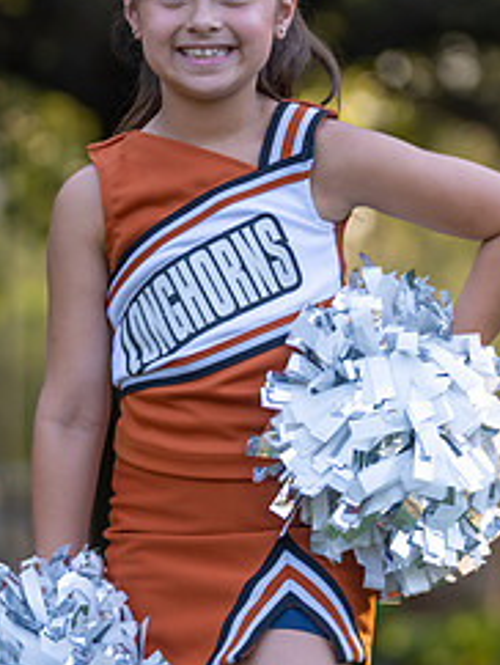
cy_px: 316
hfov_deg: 5.3
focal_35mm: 282
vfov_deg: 7.0
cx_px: 268
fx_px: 5421
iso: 200
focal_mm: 105
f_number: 2.8
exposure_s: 1/320
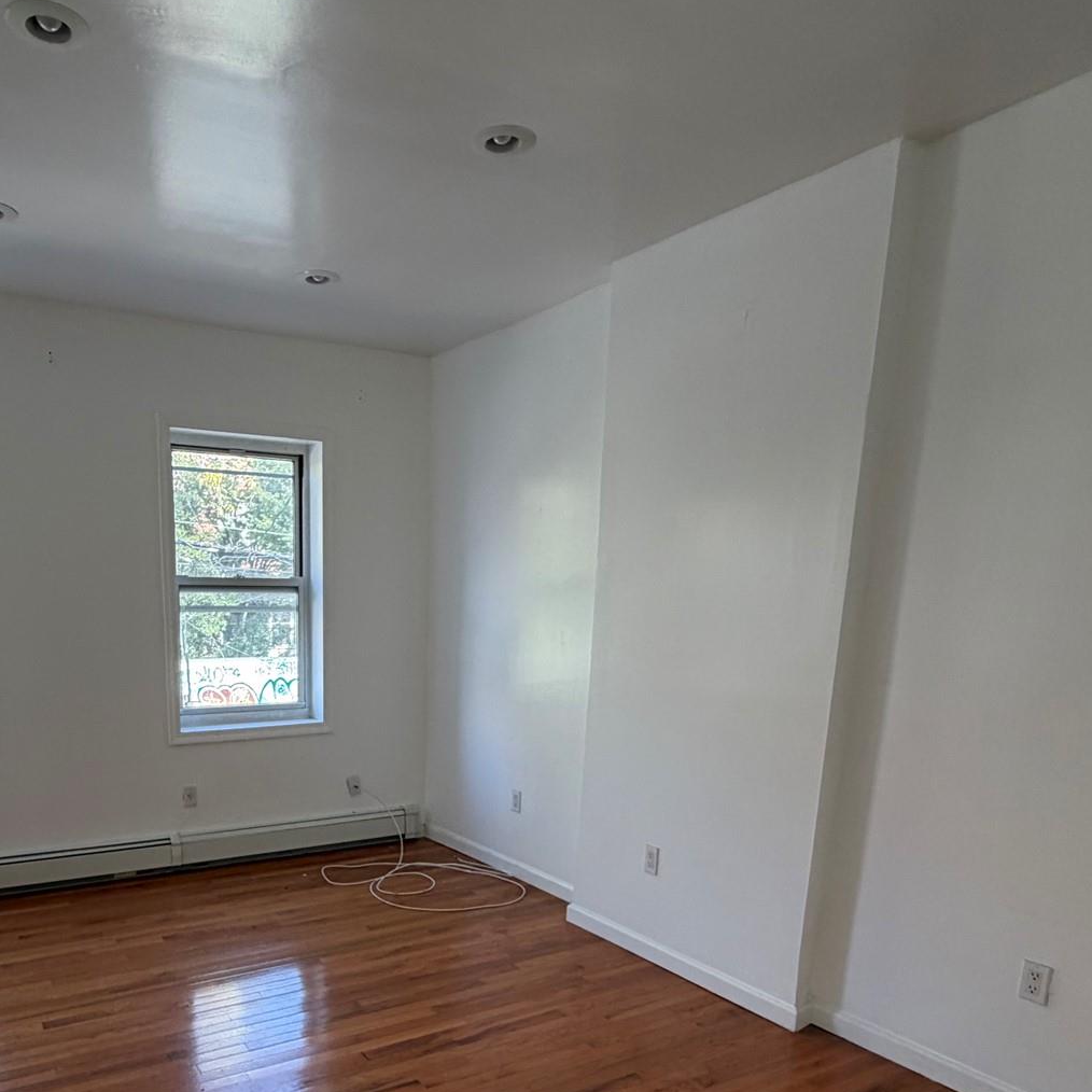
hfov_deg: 61.6
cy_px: 795
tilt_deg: -13.0
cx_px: 378
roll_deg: +0.2
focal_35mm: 25
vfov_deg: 60.1
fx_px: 892
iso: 125
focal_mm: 2.22
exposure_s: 1/121
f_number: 2.2
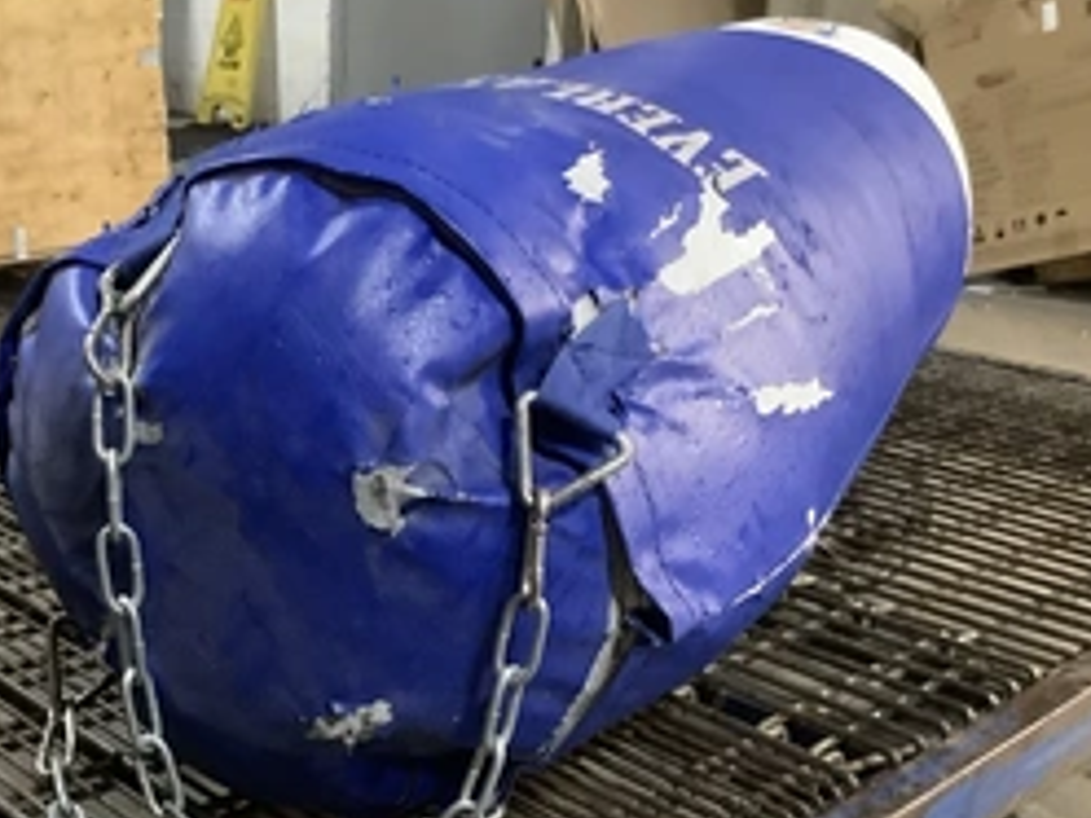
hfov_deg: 37.5
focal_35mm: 50
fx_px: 1576
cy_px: 629
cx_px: 304
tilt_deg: -21.4
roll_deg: -1.8
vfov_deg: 28.6
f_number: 2.4
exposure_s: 1/24
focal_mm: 3.3
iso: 800
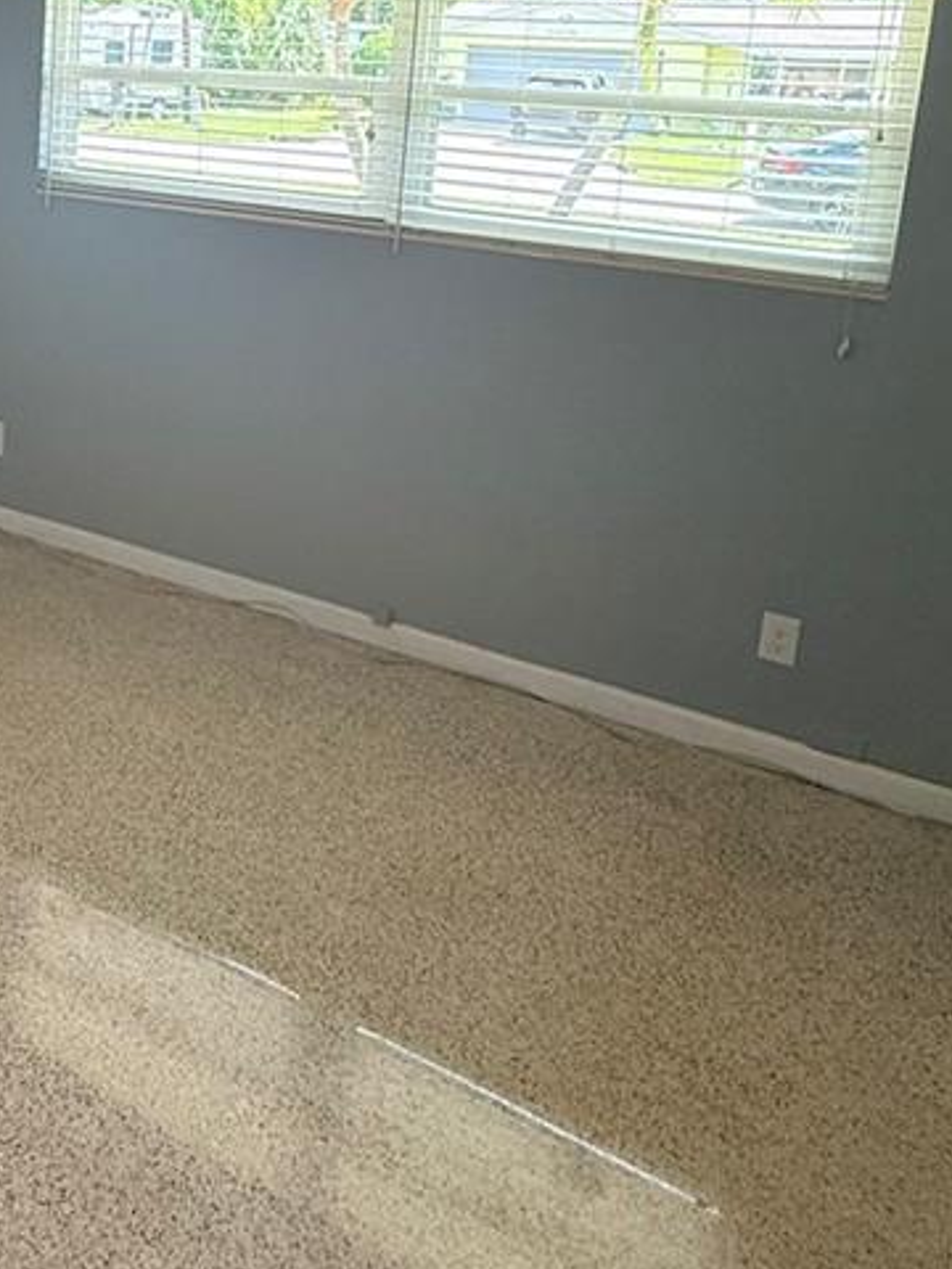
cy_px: 238
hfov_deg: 36.4
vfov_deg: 49.3
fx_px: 1283
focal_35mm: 35
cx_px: -13
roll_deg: -3.0
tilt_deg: -8.1
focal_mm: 2.22
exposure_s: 1/120
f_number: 2.2
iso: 200
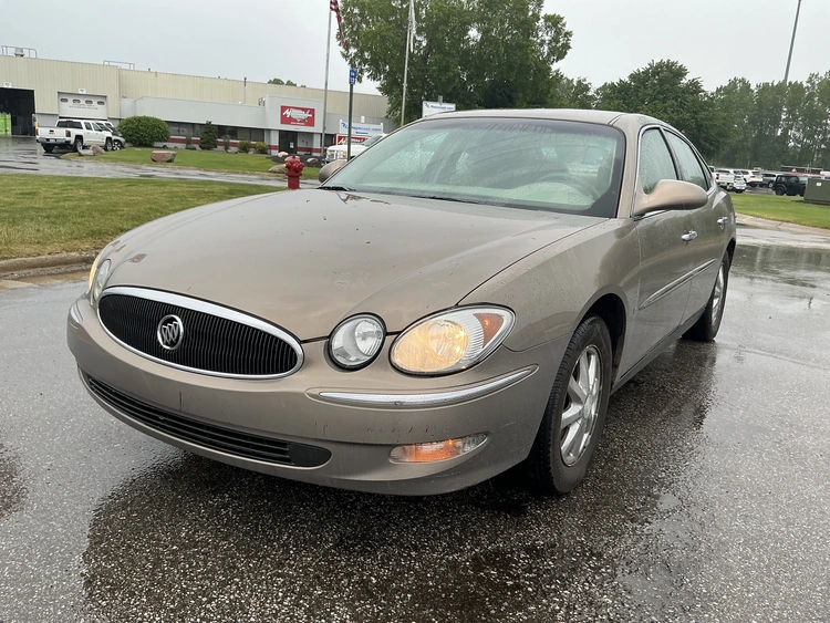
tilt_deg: -10.8
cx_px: 415
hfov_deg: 63.4
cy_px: 312
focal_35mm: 28
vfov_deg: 49.8
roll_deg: -2.6
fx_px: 672
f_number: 1.8
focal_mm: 3
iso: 20
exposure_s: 1/205
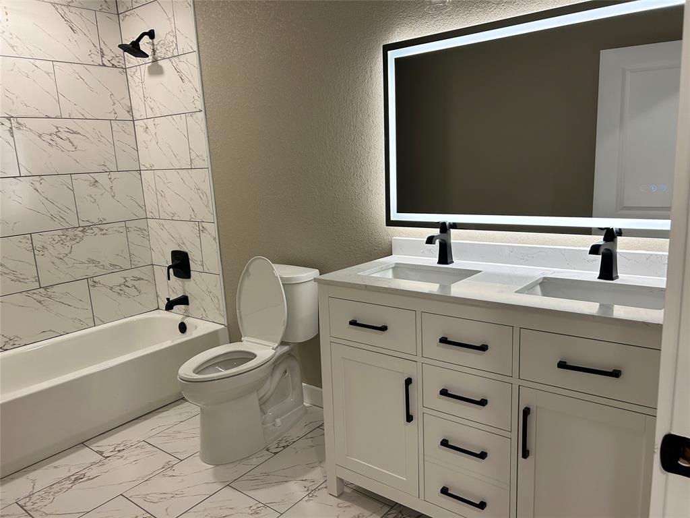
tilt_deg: -12.0
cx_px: 345
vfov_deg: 53.1
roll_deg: +3.1
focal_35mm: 26
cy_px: 259
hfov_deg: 67.3
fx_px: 518
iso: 125
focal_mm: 5.7
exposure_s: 1/120
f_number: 1.5
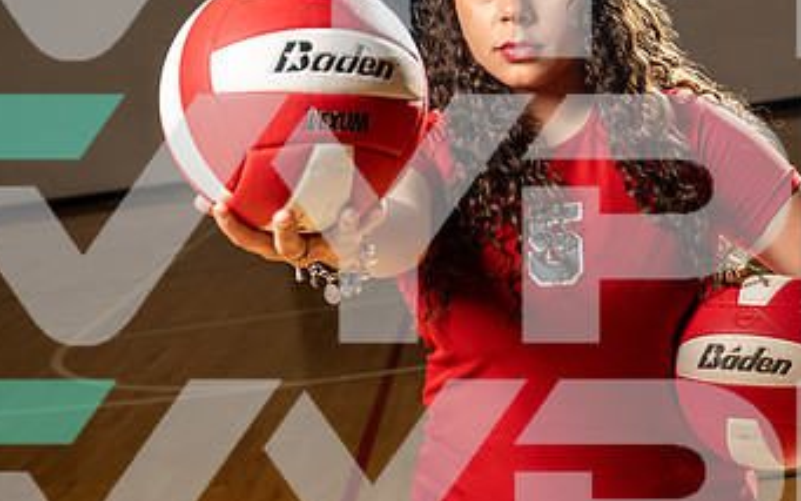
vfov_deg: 16.7
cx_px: 477
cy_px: 220
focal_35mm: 78
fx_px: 1702
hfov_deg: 26.4
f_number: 5.6
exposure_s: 1/250
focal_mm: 45
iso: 125
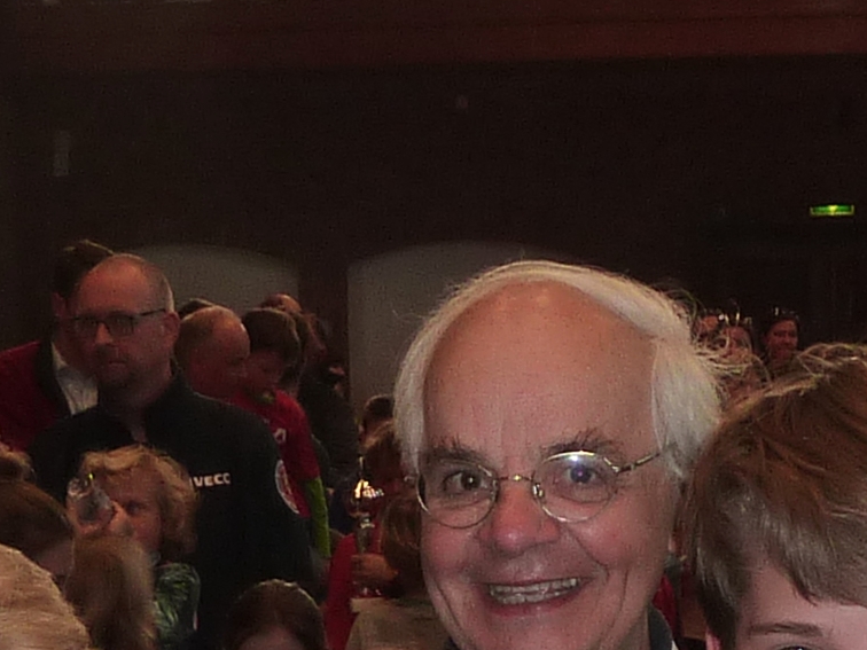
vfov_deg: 9.7
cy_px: 891
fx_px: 3732
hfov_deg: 13.2
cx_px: 604
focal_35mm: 149
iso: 125
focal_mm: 5
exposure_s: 1/30
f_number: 3.4
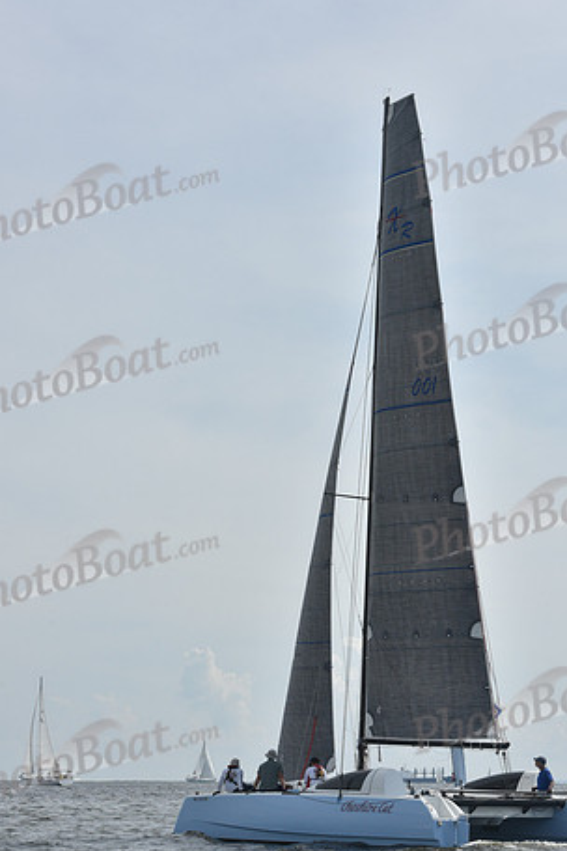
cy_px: 446
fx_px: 2102
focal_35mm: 89
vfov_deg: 22.9
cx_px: 316
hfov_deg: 15.4
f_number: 10
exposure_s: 1/1250
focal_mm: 70
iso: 320
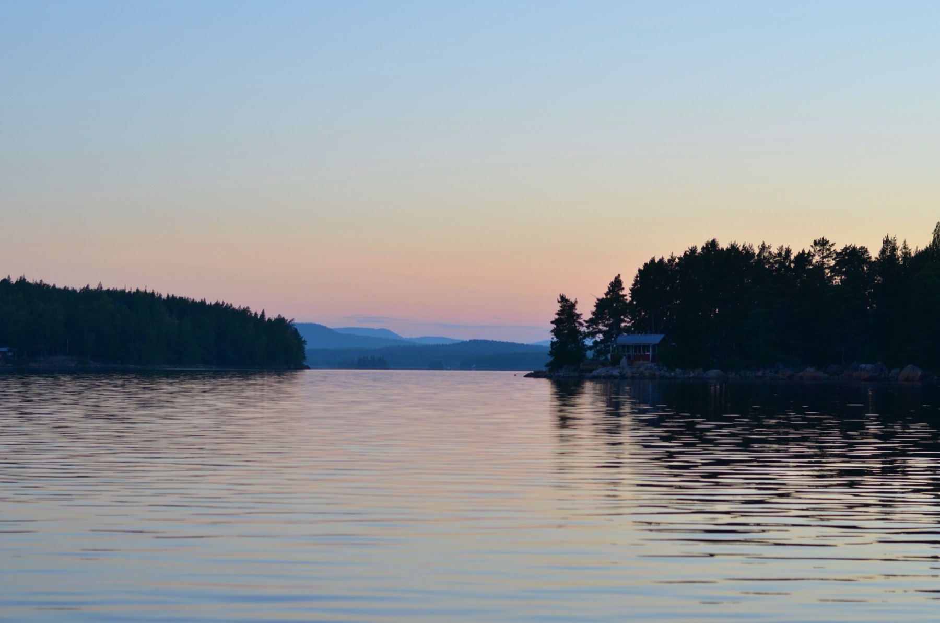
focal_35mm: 75
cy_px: 312
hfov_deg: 27.0
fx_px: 1954
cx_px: 470
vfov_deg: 18.1
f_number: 3.2
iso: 100
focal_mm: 50
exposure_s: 1/125
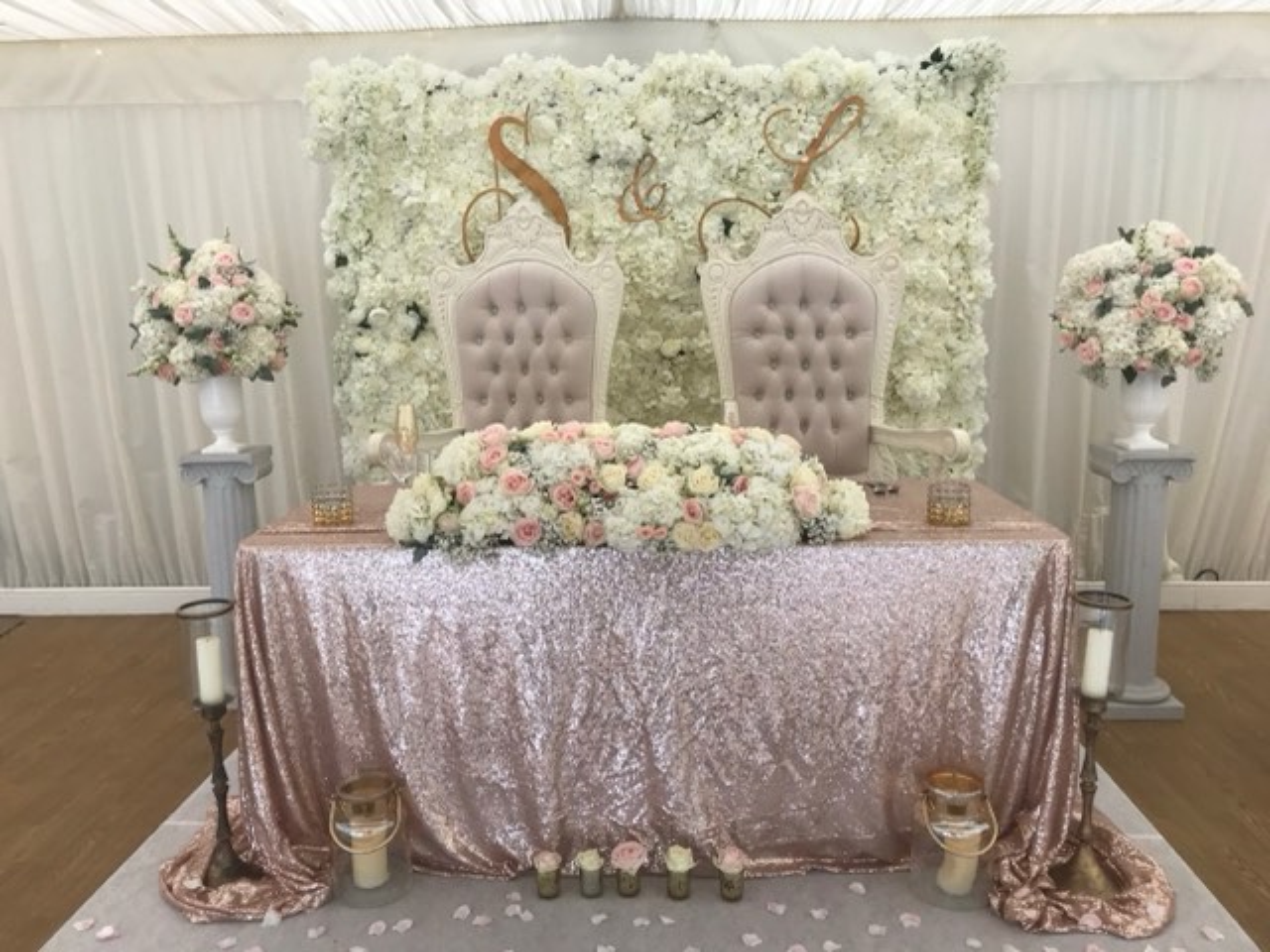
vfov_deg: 49.7
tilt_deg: -9.9
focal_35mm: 28
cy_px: 476
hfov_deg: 63.4
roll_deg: +1.8
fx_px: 1027
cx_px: 635
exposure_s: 1/100
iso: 32
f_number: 1.8
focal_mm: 3.99
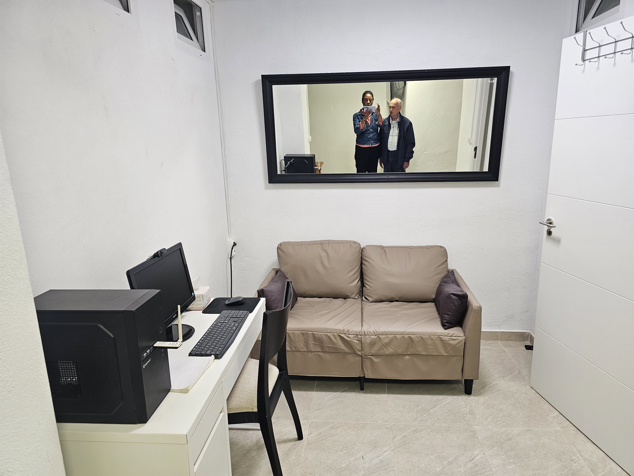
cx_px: 317
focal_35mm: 23
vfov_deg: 58.9
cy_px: 238
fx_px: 421
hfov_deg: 73.9
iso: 125
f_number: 1.7
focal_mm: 6.3
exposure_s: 1/100
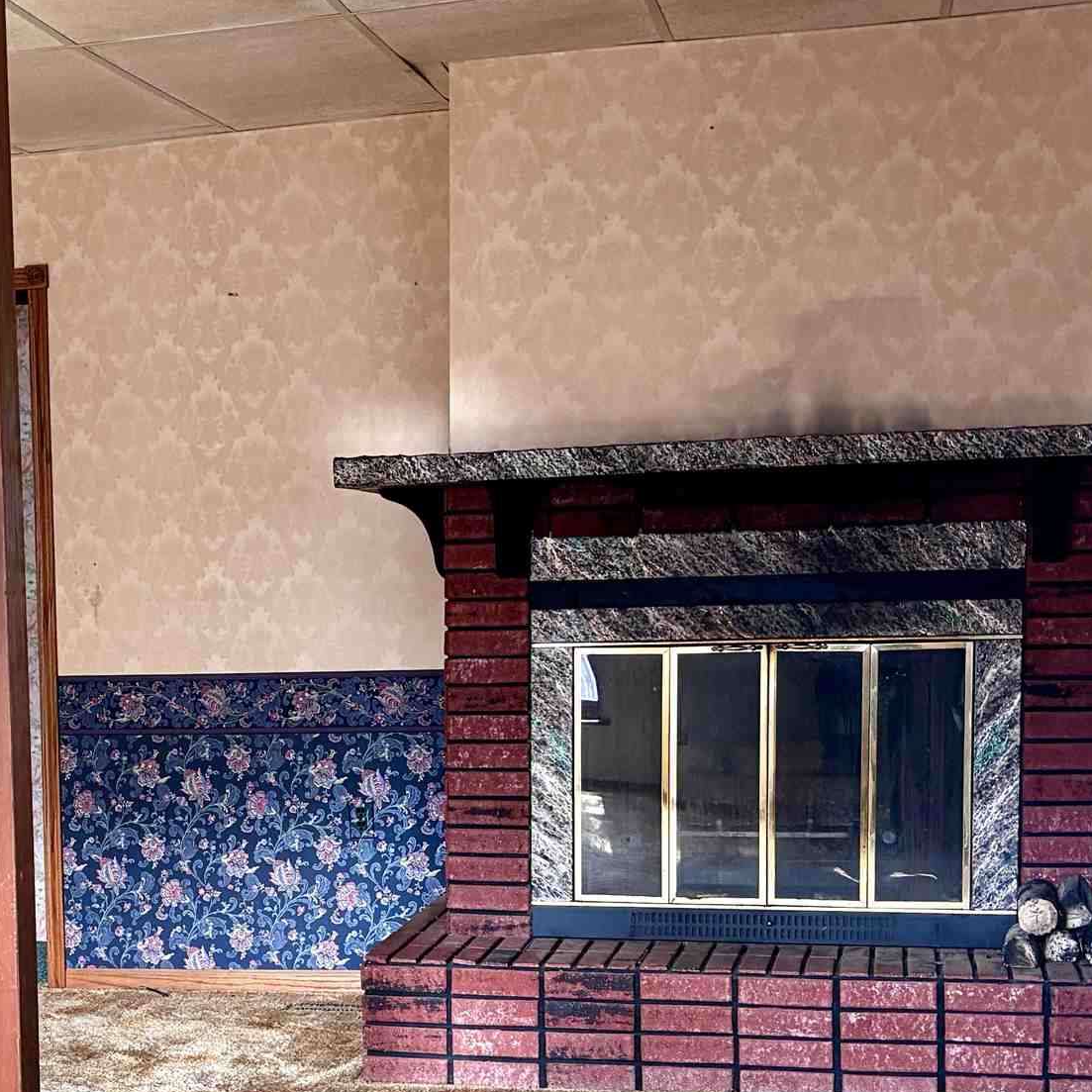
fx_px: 2284
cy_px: 821
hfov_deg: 26.2
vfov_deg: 26.5
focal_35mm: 64
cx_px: 169
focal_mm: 5.96
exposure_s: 1/60
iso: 200
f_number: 1.6
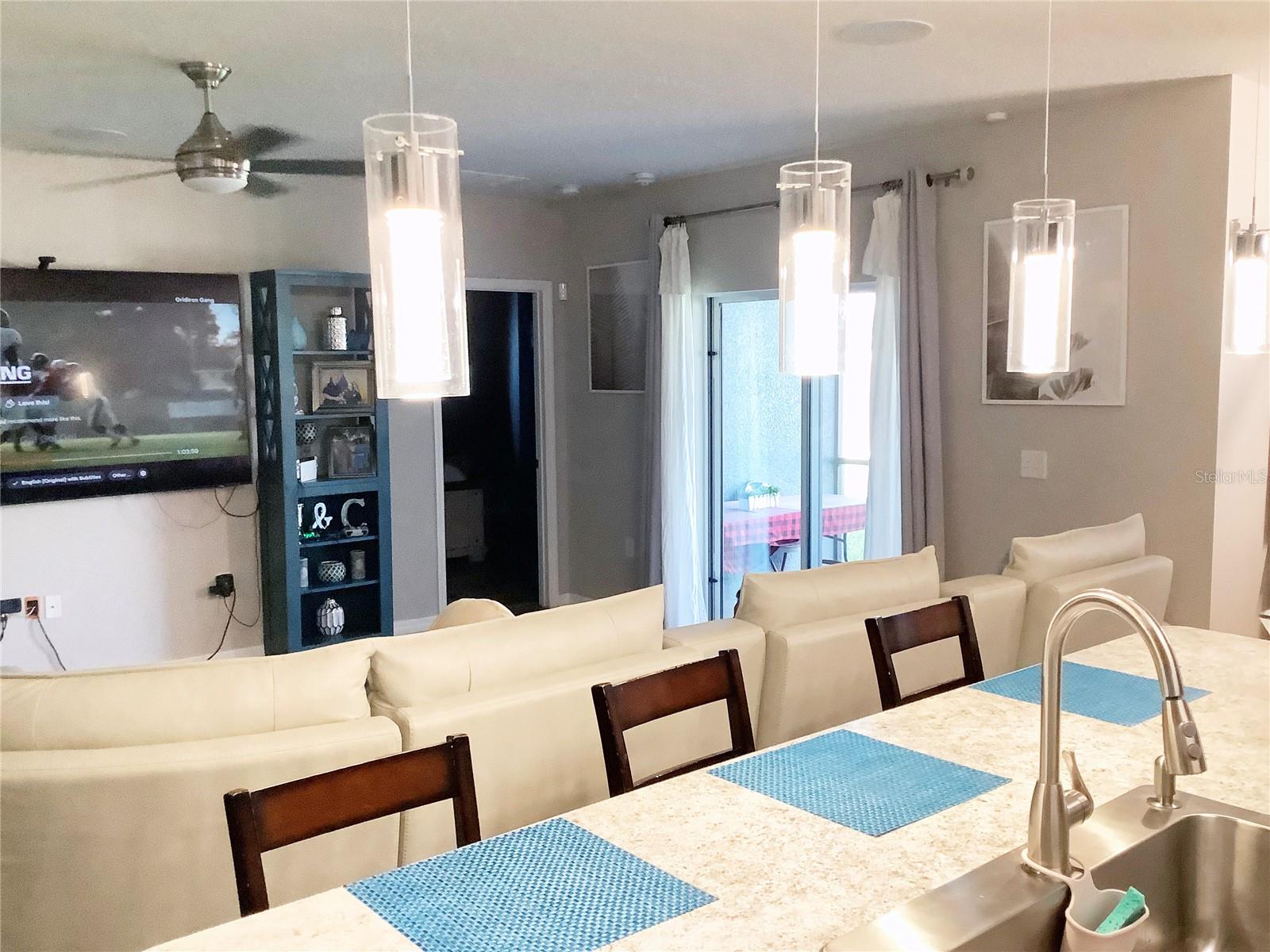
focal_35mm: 31
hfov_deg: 58.4
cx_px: 635
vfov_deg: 45.4
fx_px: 1137
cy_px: 476
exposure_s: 1/60
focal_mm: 3.3
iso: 320
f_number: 2.4
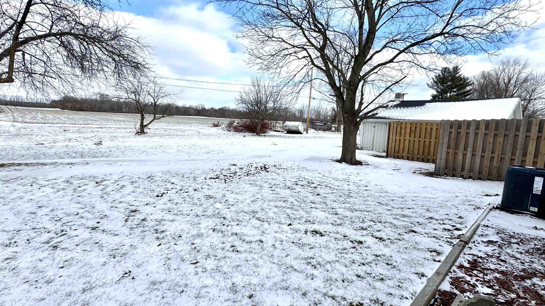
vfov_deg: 61.0
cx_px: 295
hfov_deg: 92.5
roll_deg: -2.8
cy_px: 151
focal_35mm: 18
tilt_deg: -5.8
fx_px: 260
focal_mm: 2.22
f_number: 2.2
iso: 50
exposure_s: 1/2415
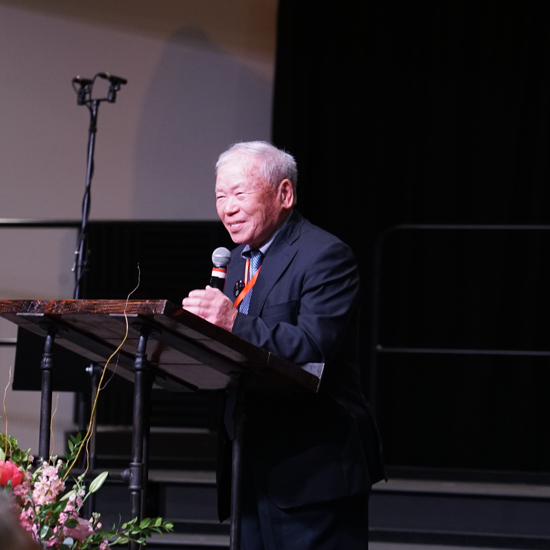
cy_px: 307
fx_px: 5141
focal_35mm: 286
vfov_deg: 6.1
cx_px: 191
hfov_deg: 6.1
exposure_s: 1/80
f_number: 6.3
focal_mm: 200
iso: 3200
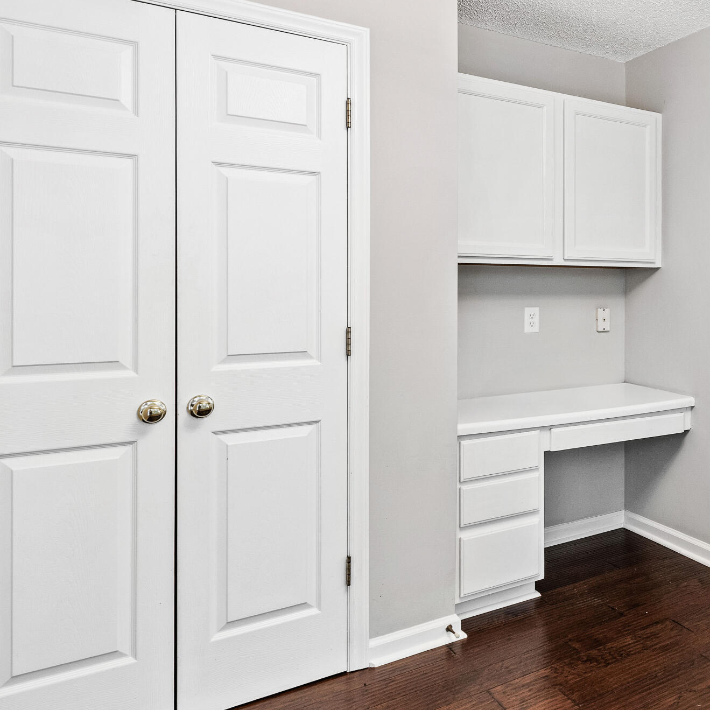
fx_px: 673
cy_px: 287
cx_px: 652
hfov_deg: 49.0
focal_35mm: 29
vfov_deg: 55.3
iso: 100
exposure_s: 1/1.25
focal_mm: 10
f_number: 8
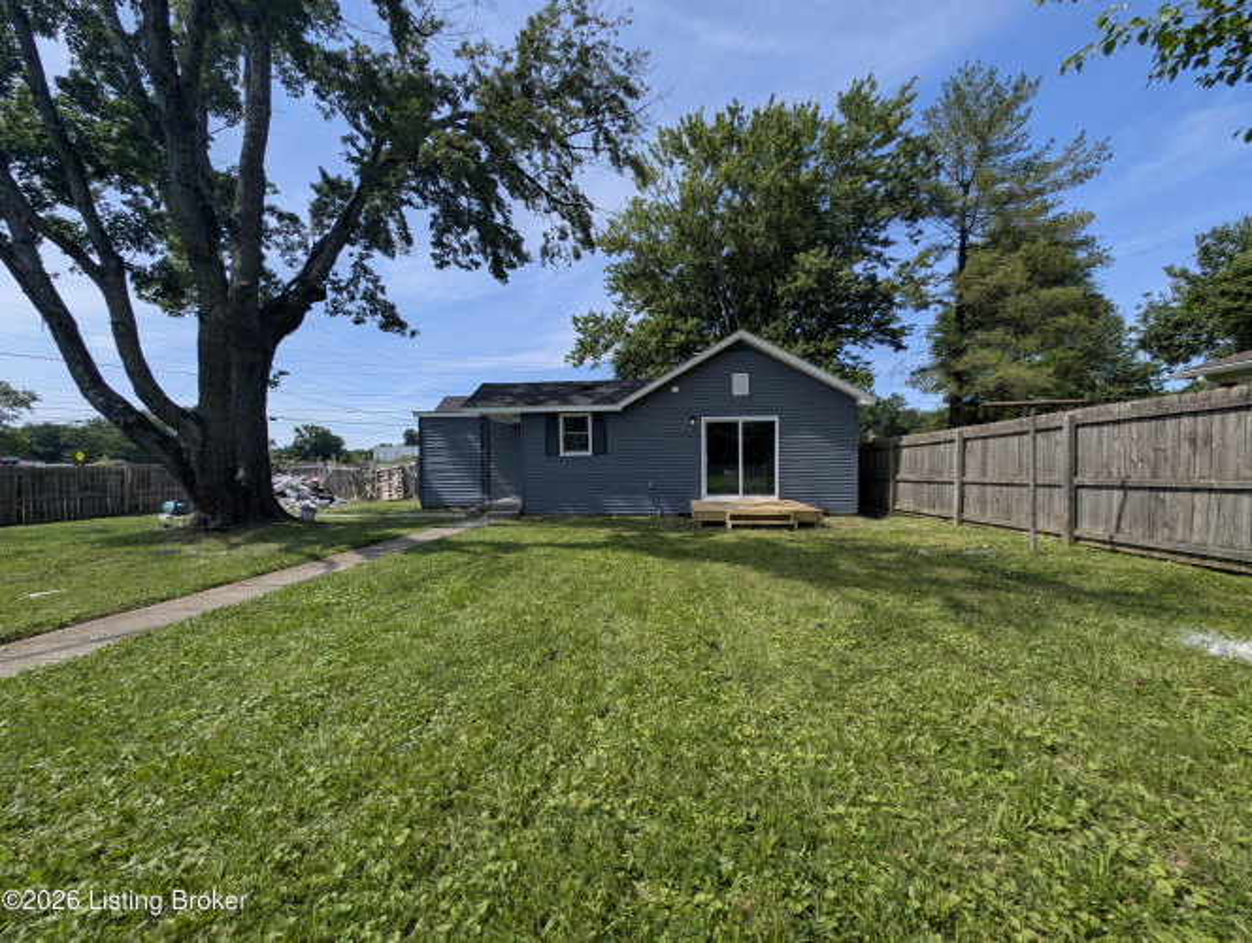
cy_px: 472
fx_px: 435
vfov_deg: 94.6
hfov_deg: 110.5
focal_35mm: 12
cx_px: 626
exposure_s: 1/1815
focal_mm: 2.23
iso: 41
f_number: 1.95
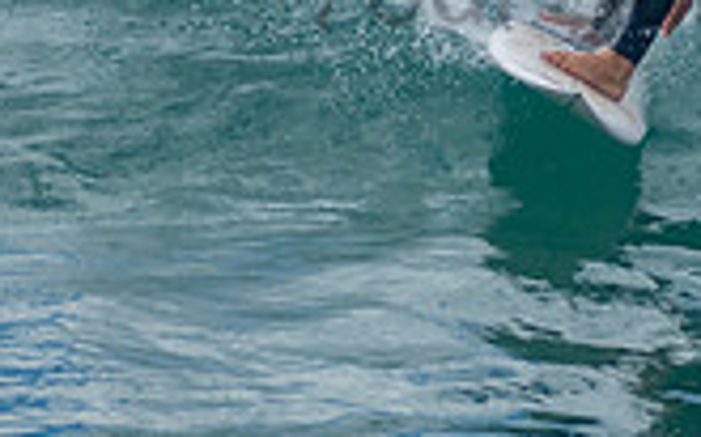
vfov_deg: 0.6
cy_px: -74
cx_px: 735
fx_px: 41175
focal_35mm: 2156
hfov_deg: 1.0
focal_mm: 400
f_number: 5.6
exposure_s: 1/1250
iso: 250
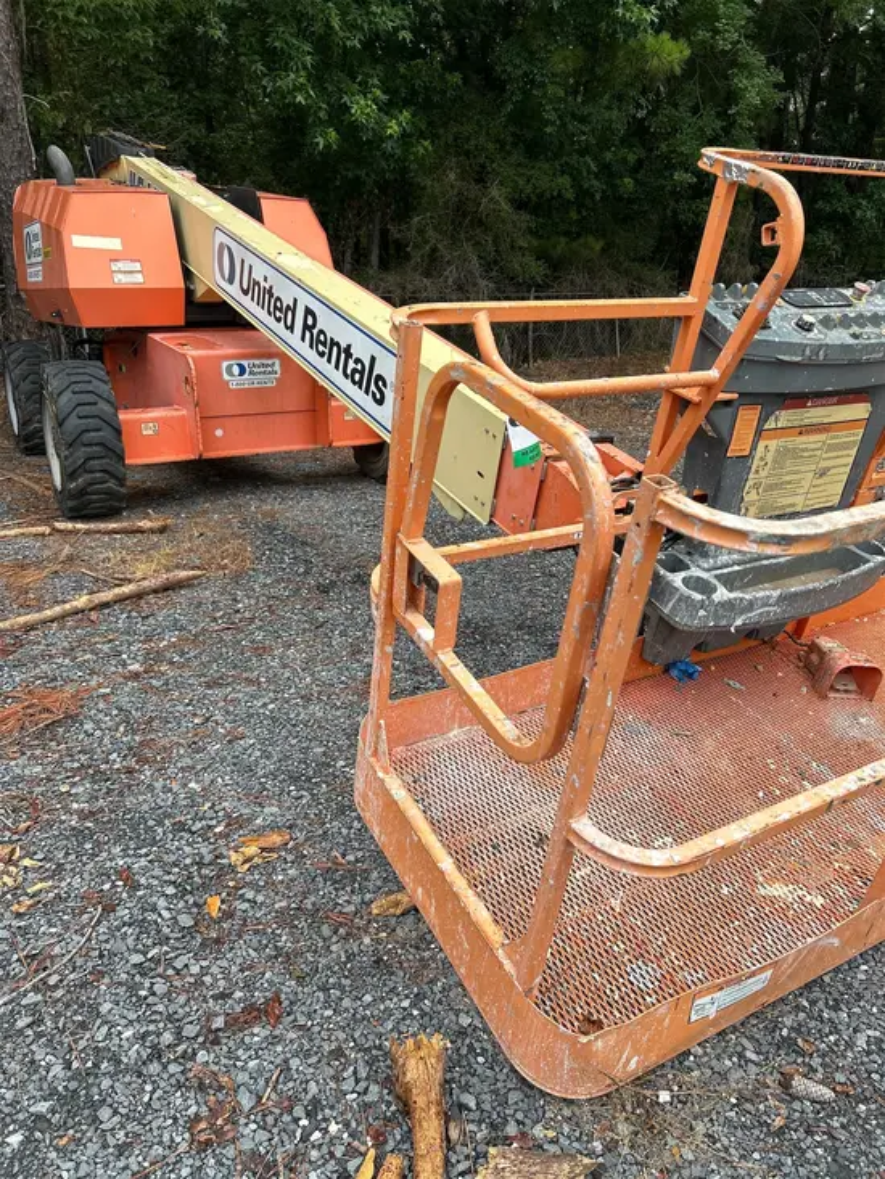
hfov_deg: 53.1
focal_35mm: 26
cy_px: 590
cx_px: 442
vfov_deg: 67.3
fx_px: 886
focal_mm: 5.7
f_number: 1.5
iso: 50
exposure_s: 1/1100
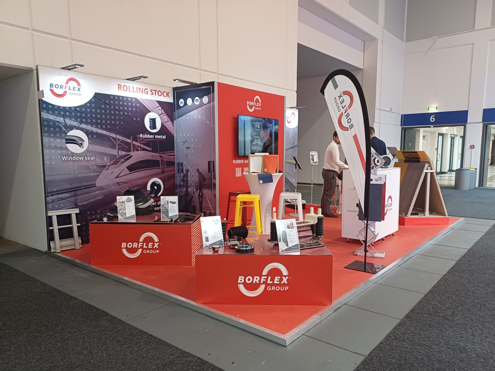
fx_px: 372
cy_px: 187
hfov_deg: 67.3
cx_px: 242
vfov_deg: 53.1
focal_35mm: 26
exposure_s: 1/50
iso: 200
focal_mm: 4.65
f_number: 1.8
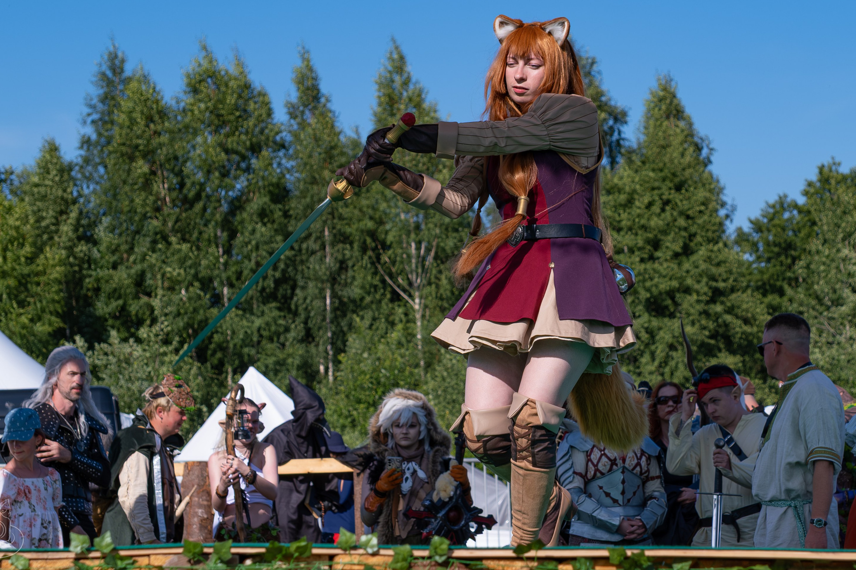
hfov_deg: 17.3
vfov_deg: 11.6
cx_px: 574
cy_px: 240
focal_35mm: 118
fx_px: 2805
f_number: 4
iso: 160
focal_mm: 44.1
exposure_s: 1/1600
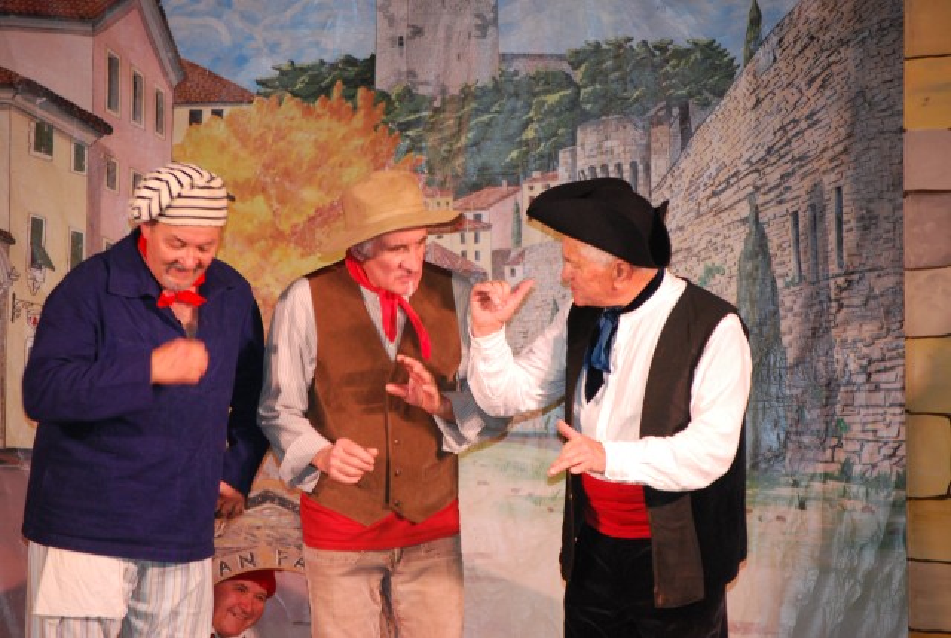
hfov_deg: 11.8
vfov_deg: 7.9
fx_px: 4604
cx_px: 476
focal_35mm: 174
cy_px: 319
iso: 800
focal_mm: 116
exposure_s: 1/60
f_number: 4.8
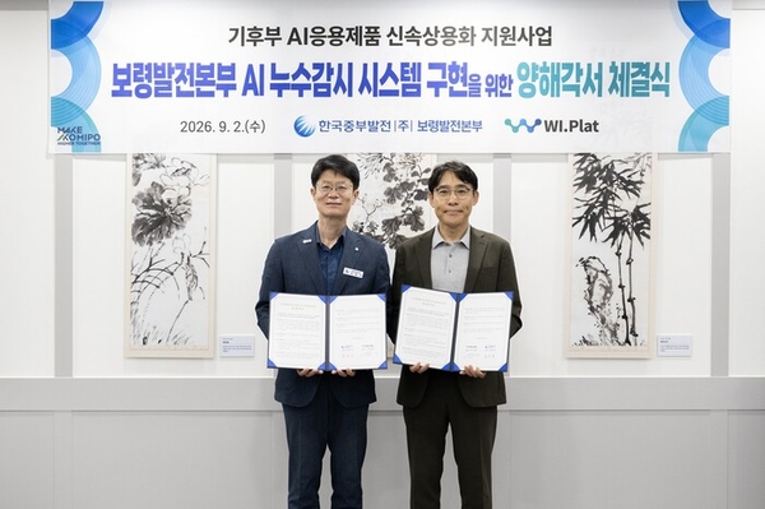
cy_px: 254
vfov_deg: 35.9
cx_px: 382
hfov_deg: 51.9
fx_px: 786
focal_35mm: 37
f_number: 4
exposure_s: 1/200
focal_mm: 37
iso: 2000
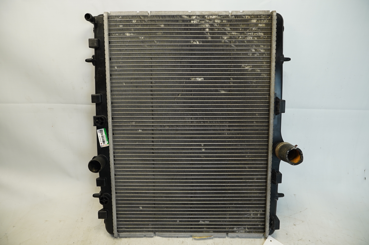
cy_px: 122
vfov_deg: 53.0
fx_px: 246
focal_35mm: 24
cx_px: 184
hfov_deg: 73.8
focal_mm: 16
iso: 500
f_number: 4
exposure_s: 1/160
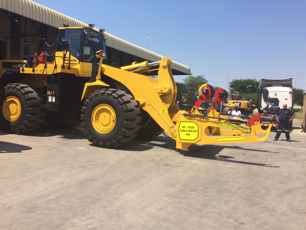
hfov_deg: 61.7
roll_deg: -2.0
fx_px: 256
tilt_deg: -4.1
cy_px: 115
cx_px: 153
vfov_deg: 48.2
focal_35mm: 29
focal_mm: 4.15
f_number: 2.2
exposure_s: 1/2160
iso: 32
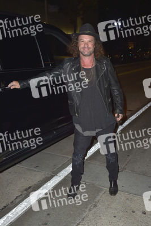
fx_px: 214
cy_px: 113
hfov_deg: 38.9
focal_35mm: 34
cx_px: 76
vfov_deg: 55.8
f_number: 6.3
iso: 400
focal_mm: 34
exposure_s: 1/250
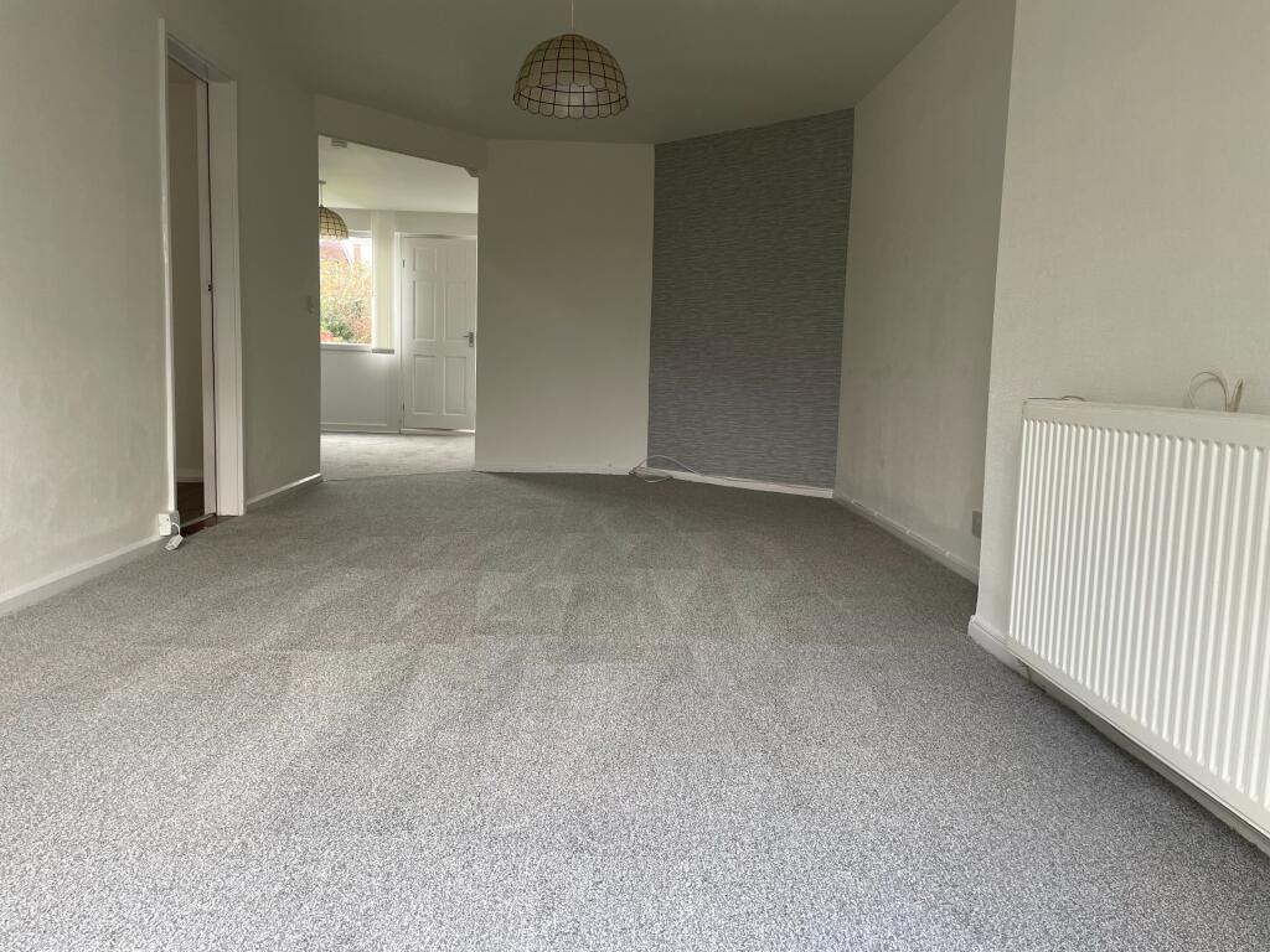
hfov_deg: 67.3
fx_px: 954
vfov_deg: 53.1
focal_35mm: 26
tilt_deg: -4.9
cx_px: 635
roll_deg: -1.8
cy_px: 476
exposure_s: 1/121
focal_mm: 4.2
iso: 100
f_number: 1.6
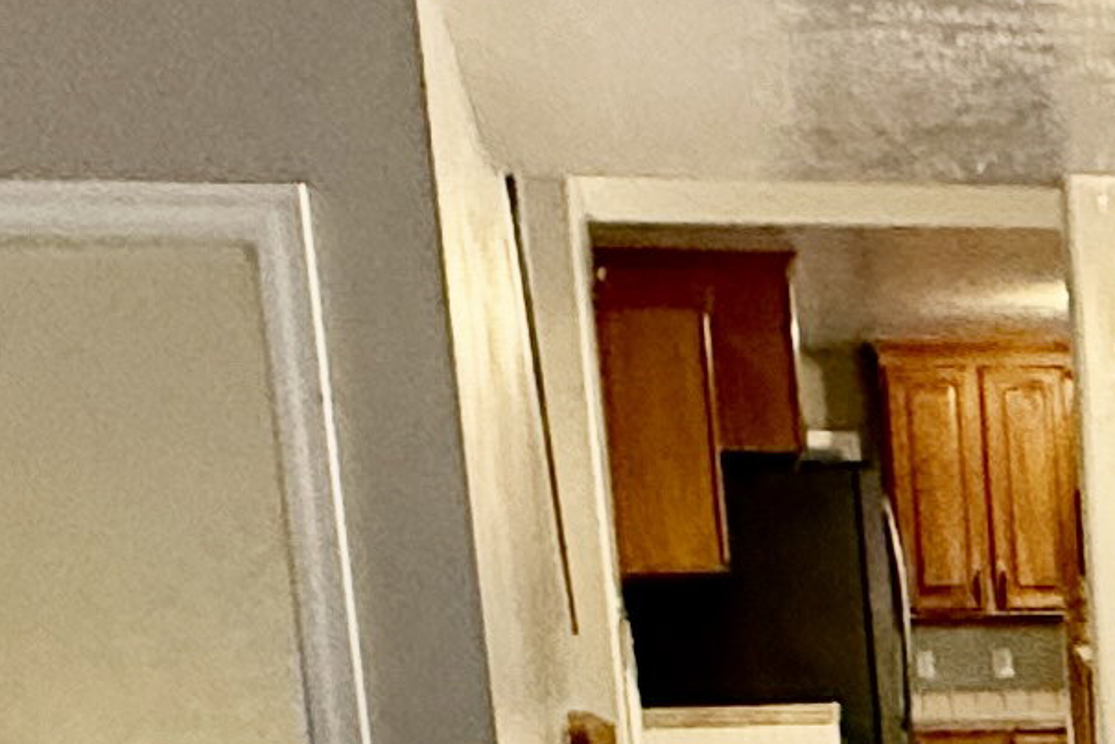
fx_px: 3006
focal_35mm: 97
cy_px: 1344
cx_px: 1644
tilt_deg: -10.3
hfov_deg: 18.7
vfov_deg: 12.8
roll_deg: +1.8
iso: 640
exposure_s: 1/120
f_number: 2.2
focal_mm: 2.22
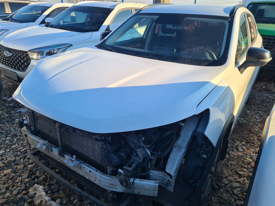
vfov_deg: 53.1
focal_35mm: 26
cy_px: 103
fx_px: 207
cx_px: 138
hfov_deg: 67.3
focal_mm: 5.4
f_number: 1.8
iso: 50
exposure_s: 1/838
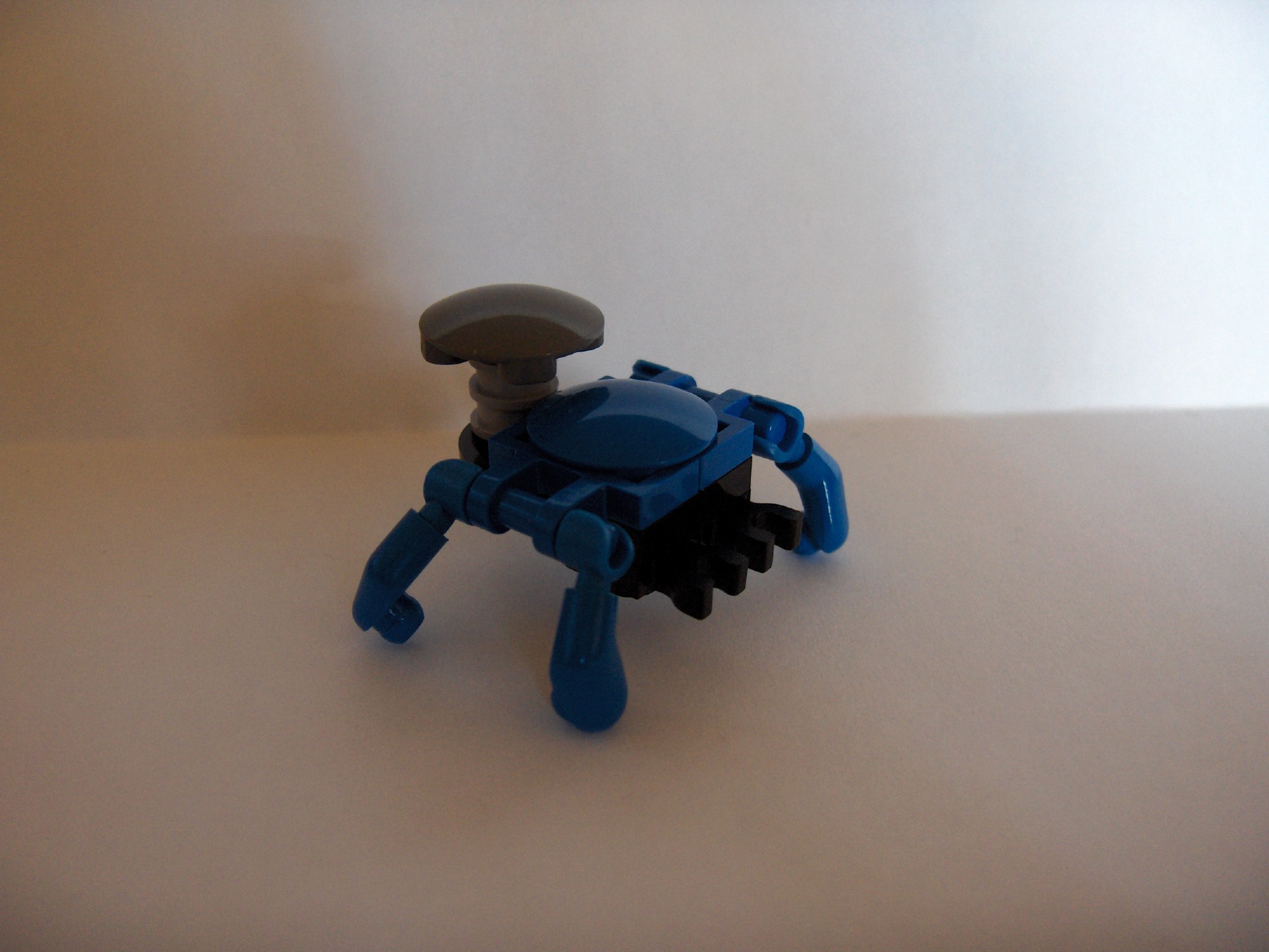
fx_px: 1430
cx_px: 634
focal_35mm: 39
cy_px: 476
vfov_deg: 36.8
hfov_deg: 47.9
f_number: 2.8
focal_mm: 8
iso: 200
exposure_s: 1/34.4
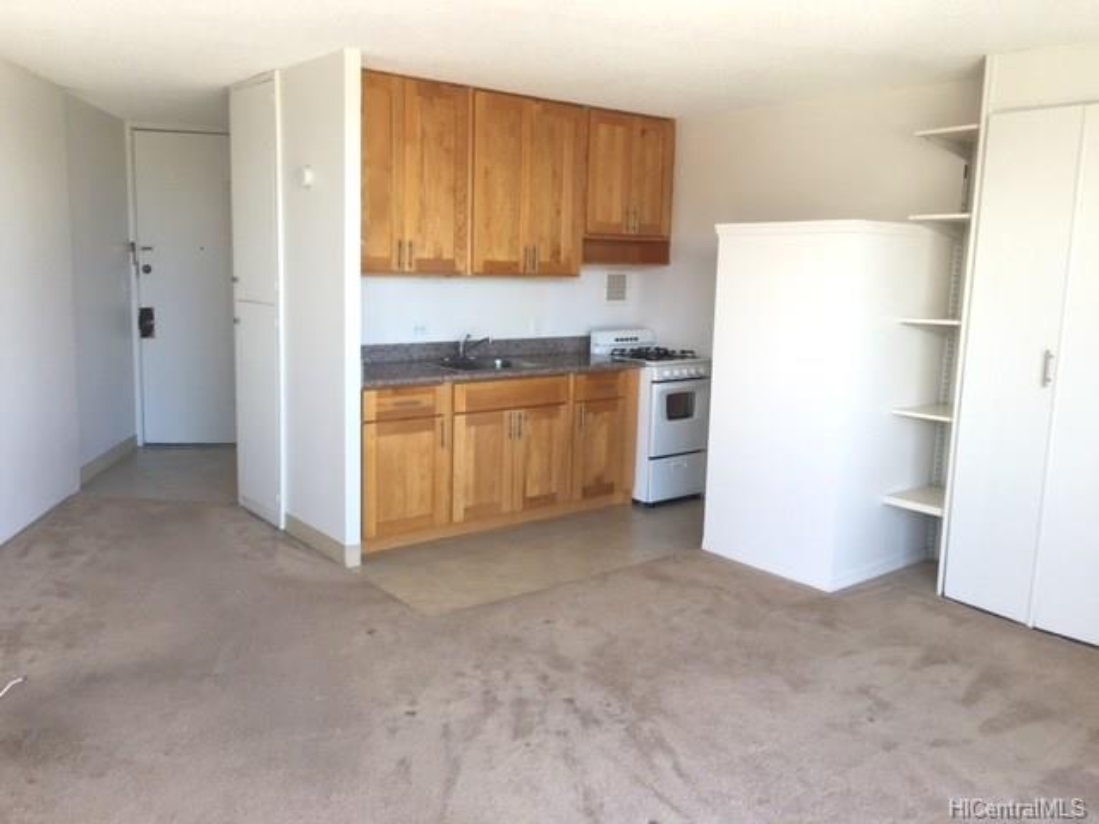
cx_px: 550
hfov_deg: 61.7
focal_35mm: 29
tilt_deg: -7.9
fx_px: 921
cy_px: 412
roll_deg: -1.4
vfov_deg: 48.2
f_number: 2.2
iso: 32
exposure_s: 1/120
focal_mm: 4.15
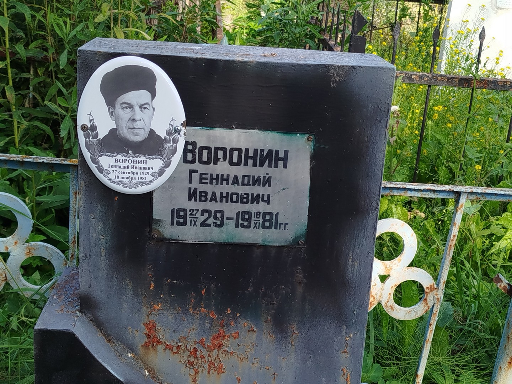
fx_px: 710
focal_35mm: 48
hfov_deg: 39.7
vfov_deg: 30.3
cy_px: 192
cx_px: 256
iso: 50
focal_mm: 5.31
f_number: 1.7
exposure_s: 1/336
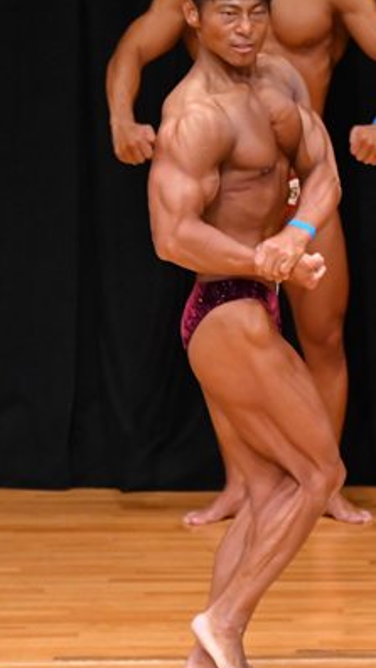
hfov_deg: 2.0
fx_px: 10891
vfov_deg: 3.5
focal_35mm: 615
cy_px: 312
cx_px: 476
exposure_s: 1/400
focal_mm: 200
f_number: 5.6
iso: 4000
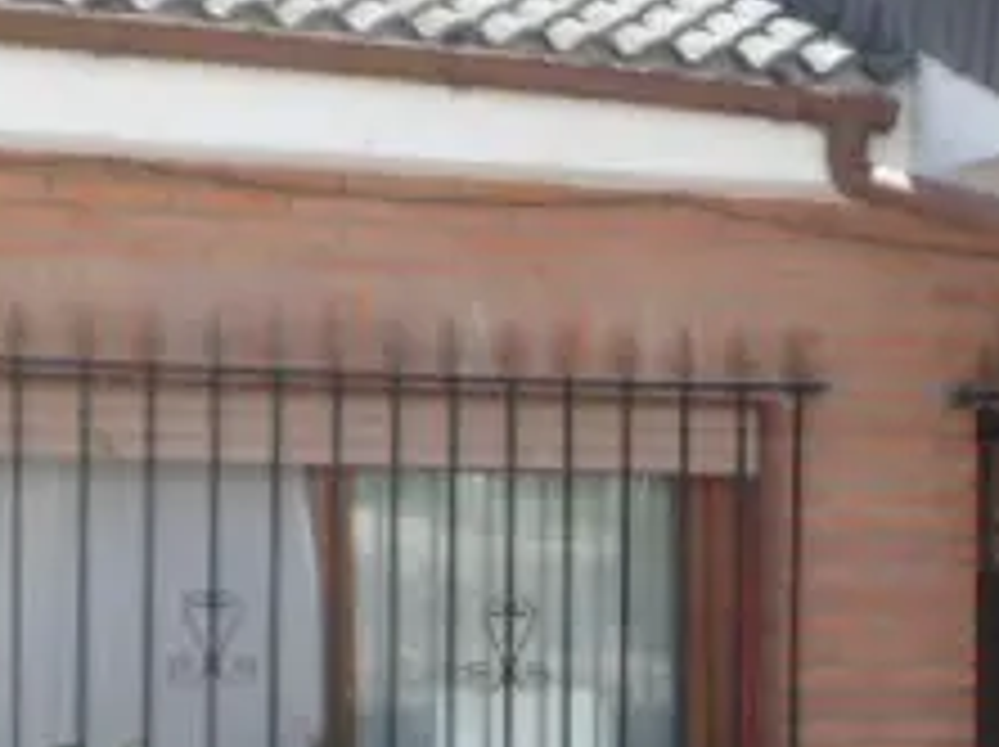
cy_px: 860
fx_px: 4122
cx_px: 1462
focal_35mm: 143
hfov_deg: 13.1
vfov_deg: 10.2
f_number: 3.5
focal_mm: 5.3
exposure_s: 1/350
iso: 80
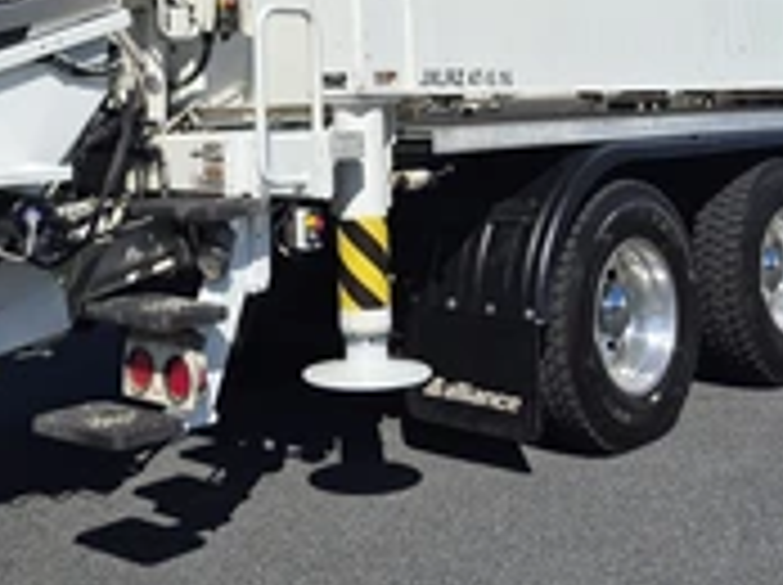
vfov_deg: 25.8
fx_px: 1197
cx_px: 351
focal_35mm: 53
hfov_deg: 36.2
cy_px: -27
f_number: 1.8
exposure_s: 1/7696
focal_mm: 5.4
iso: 64
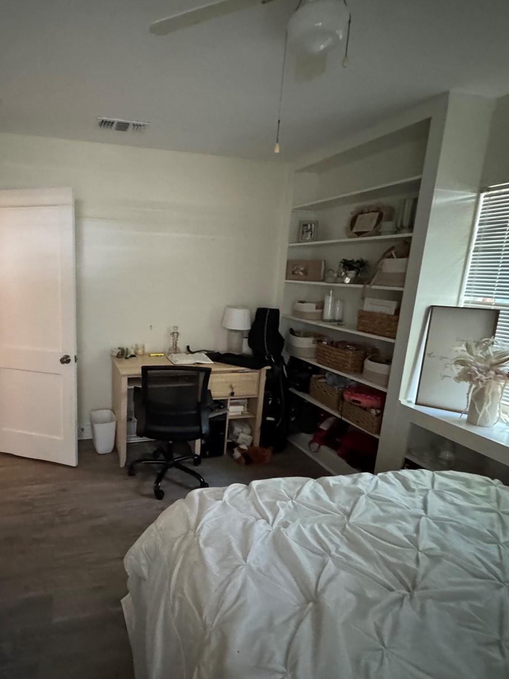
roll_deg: -2.5
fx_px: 373
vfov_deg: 84.7
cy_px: 336
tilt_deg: -11.7
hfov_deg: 65.7
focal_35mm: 19
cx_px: 147
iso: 1250
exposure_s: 1/30
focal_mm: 2.22
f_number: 2.2
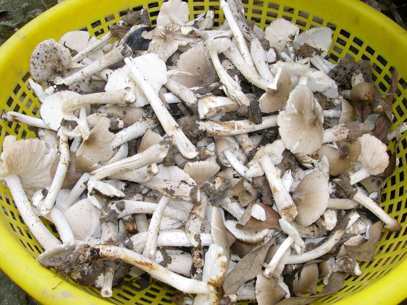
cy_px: 152
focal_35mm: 38
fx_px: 447
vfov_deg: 37.7
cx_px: 204
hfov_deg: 49.0
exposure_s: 1/67.5
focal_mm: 8
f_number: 7.6
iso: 100
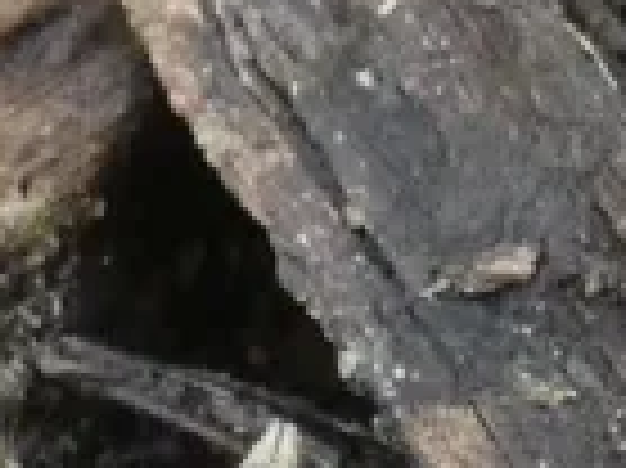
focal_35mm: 538
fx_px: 9721
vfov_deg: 2.7
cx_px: 99
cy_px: 958
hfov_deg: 3.7
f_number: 5.1
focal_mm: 21
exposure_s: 1/80
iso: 500
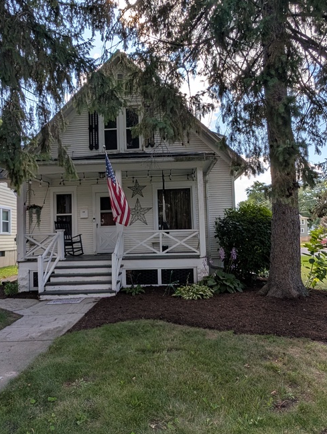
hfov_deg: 66.1
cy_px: 222
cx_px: 157
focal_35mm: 20
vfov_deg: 81.7
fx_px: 251
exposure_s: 1/1582
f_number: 1.7
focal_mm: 2.02
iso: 44
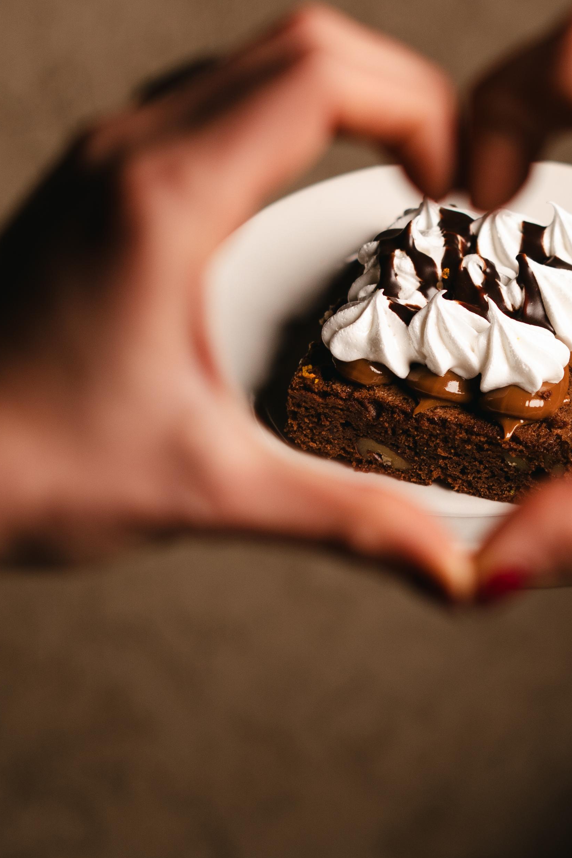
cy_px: 287
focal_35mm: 116
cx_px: 522
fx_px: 2765
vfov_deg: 17.6
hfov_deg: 11.7
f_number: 2.5
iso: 125
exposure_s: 1/200
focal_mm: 50
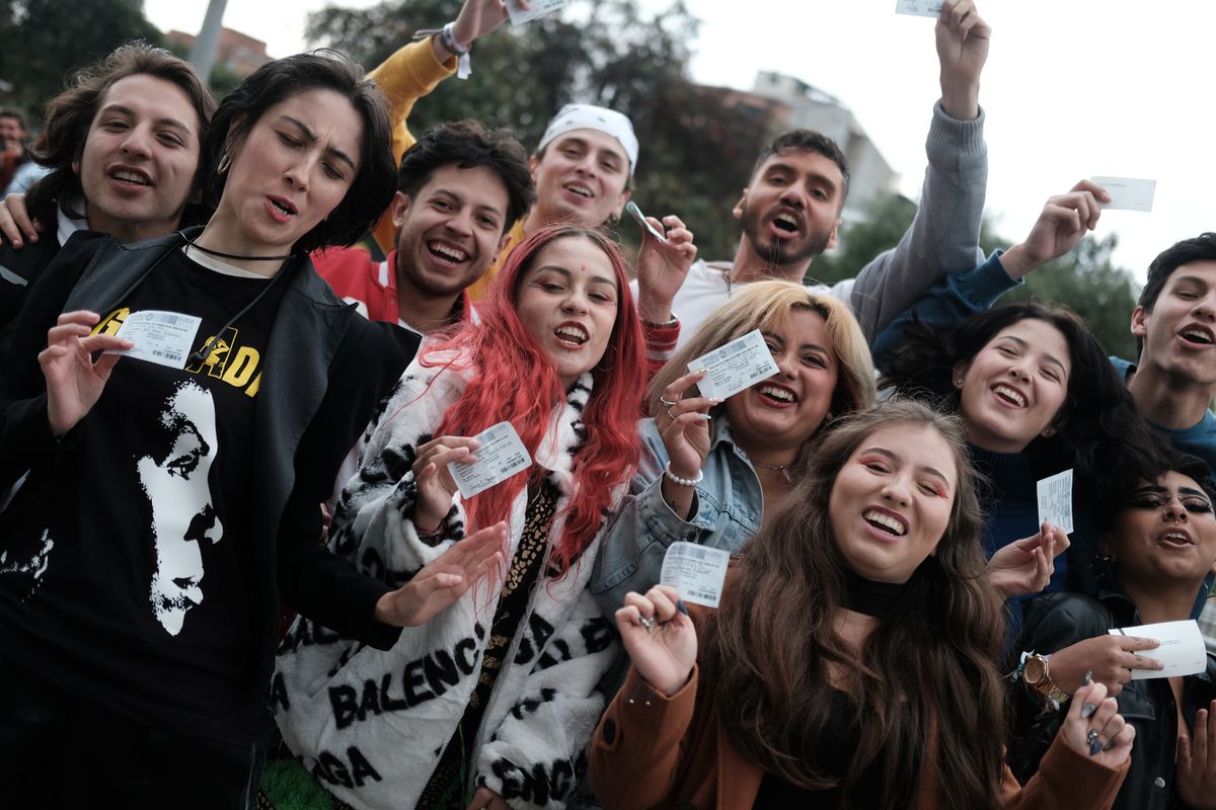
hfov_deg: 37.5
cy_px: 405
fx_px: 1790
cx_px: 608
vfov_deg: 25.5
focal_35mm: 53
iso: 200
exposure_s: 1/1000
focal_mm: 35
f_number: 2
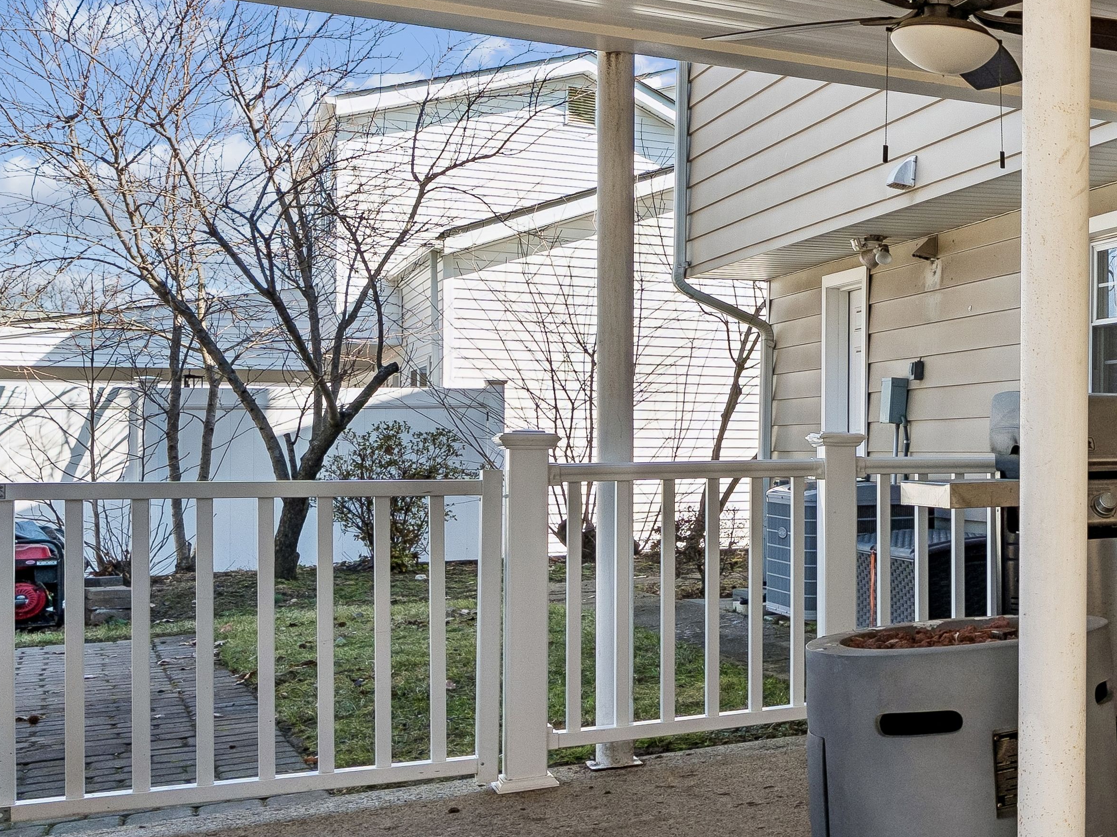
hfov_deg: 31.5
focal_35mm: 46
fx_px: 1484
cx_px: 1460
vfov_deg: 31.3
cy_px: 558
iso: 160
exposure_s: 1/160
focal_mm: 16
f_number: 8
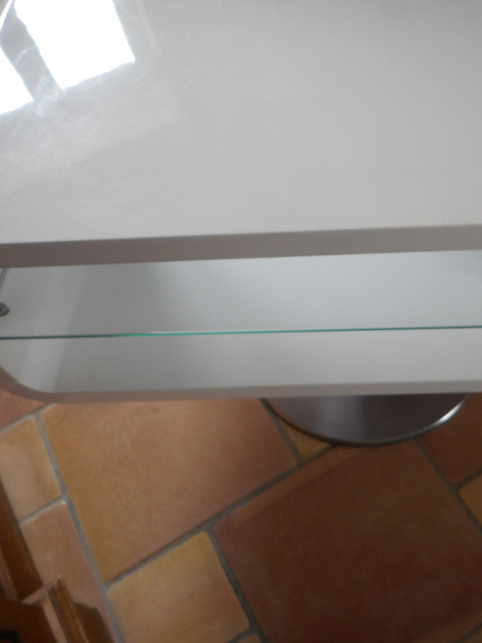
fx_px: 631
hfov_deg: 40.1
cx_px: 386
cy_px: 324
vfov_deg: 54.0
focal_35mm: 34
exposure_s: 1/30
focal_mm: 4.5
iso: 140
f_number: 3.7
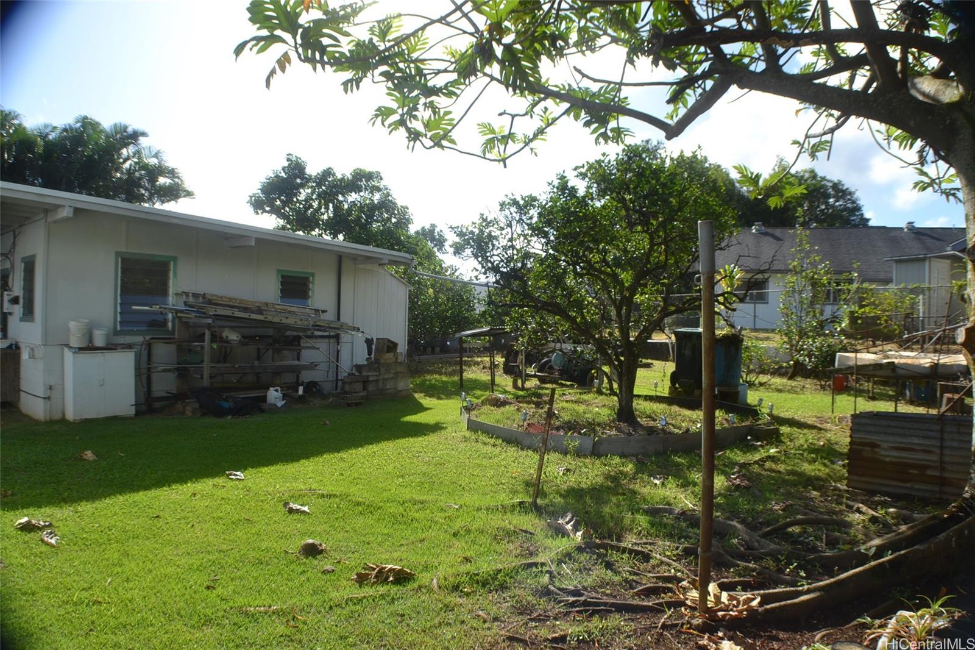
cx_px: 488
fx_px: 812
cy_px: 325
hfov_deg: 61.9
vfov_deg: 43.6
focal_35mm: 30
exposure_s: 1/200
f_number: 7.1
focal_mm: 20
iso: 100
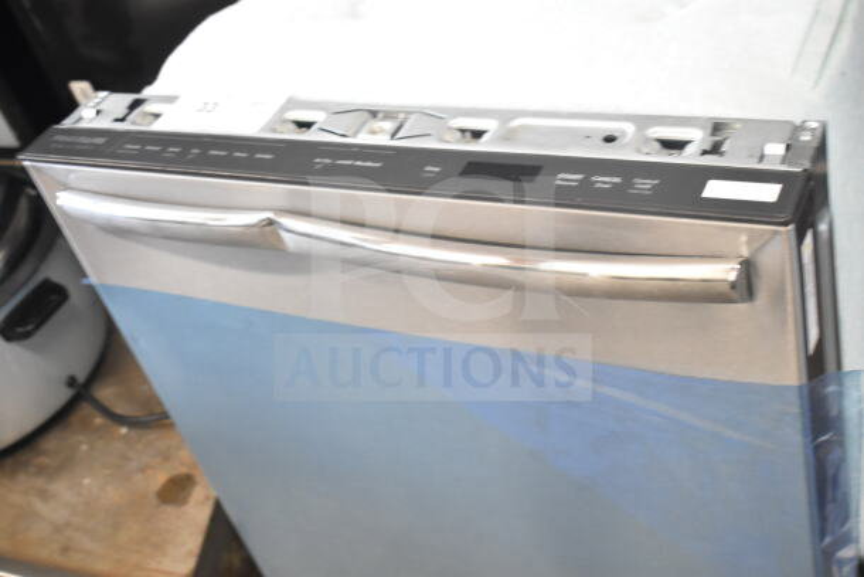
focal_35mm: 48
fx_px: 1152
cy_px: 288
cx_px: 432
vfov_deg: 28.1
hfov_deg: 41.1
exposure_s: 1/50
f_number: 4.5
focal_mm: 32
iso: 2800
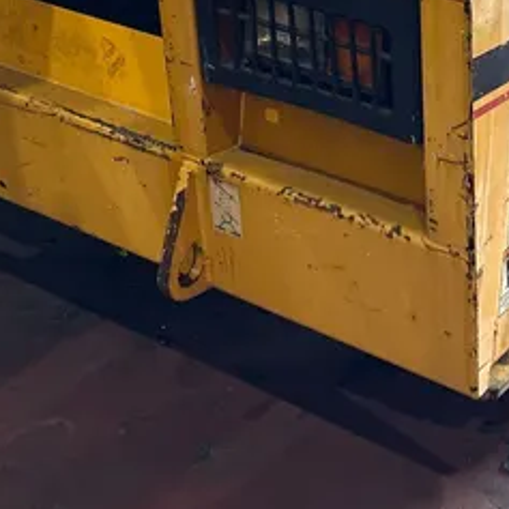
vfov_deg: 22.4
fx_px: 1181
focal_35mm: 71
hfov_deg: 23.9
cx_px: 419
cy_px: -108
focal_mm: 5.96
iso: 250
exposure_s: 1/60
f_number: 1.6
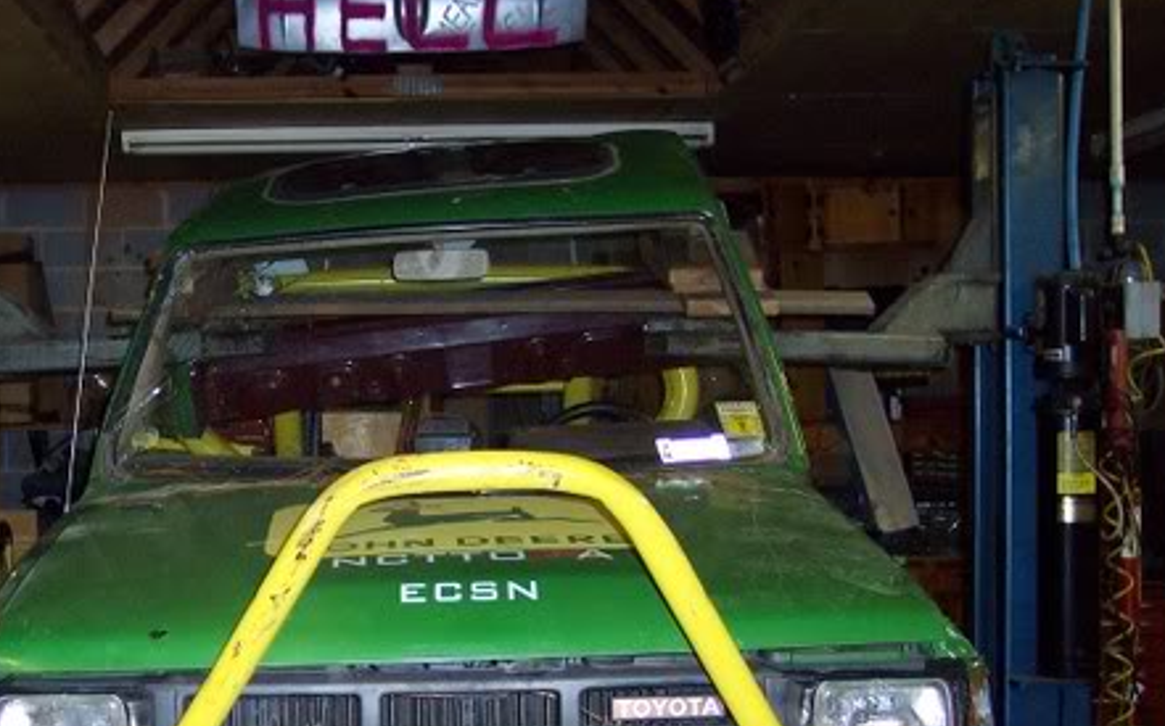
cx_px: 358
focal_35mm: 60
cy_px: 515
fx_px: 1904
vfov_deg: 21.5
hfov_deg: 33.6
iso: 140
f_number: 2.8
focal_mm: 8
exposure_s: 1/60
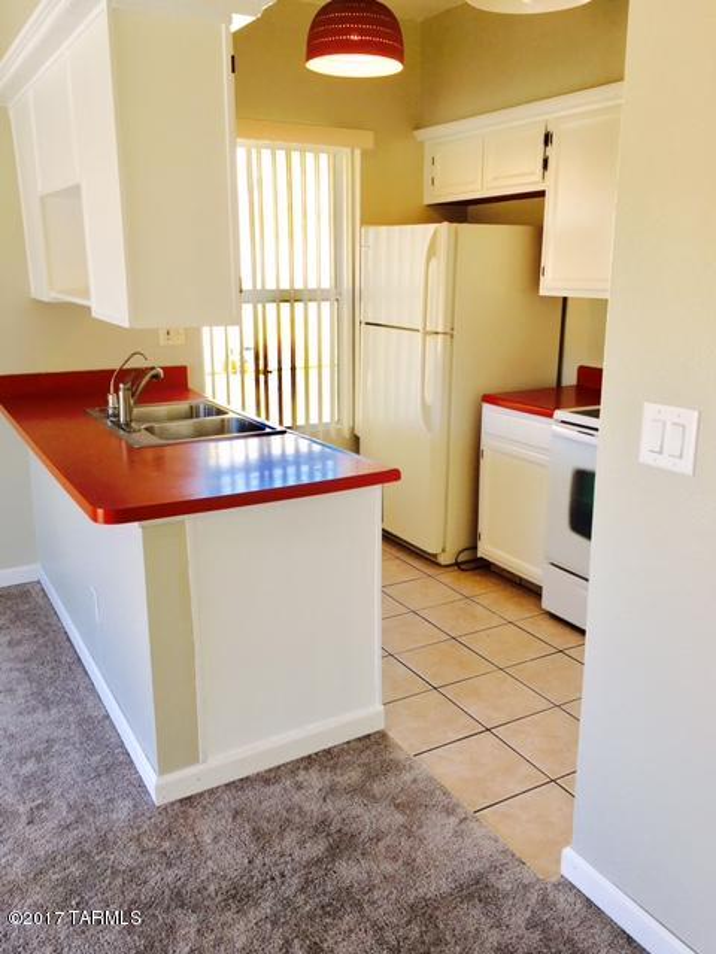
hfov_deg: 48.2
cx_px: 358
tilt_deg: -14.4
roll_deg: -0.8
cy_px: 477
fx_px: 800
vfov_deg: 61.7
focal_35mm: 29
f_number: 2.2
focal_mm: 4.15
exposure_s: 1/60
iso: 25
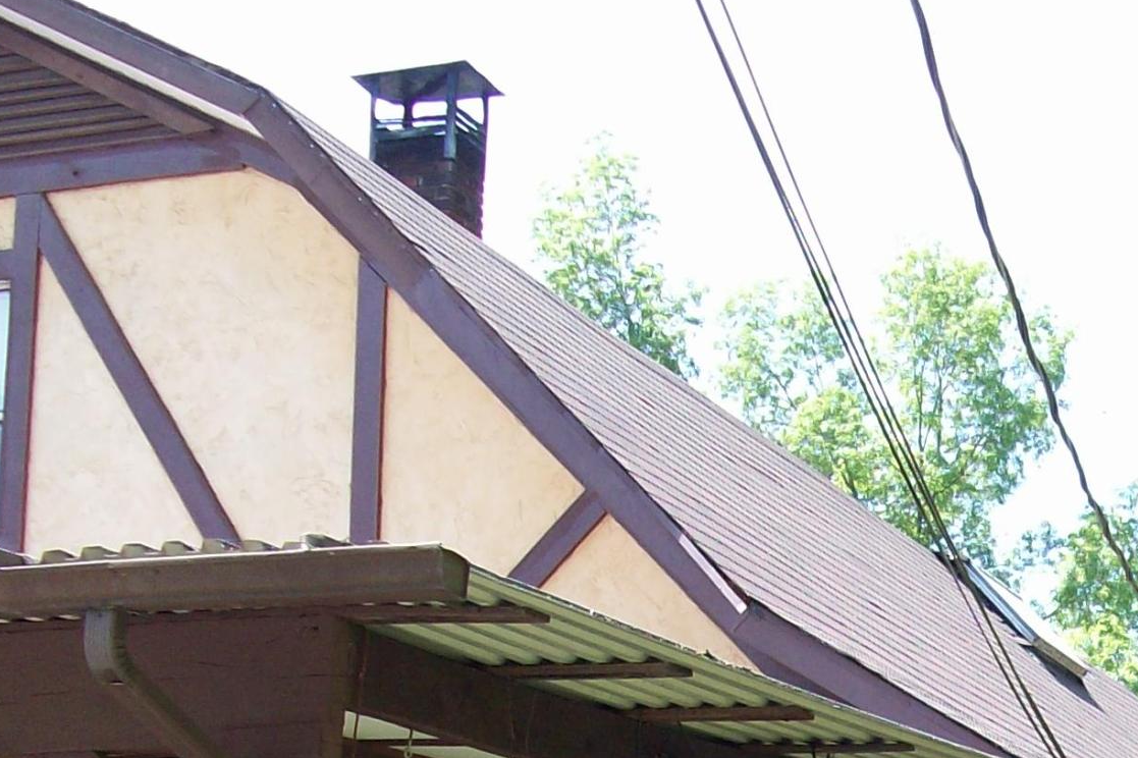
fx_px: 3002
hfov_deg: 20.4
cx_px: 1271
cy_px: 1091
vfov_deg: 13.6
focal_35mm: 95
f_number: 2.8
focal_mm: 5.7
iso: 64
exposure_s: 1/223
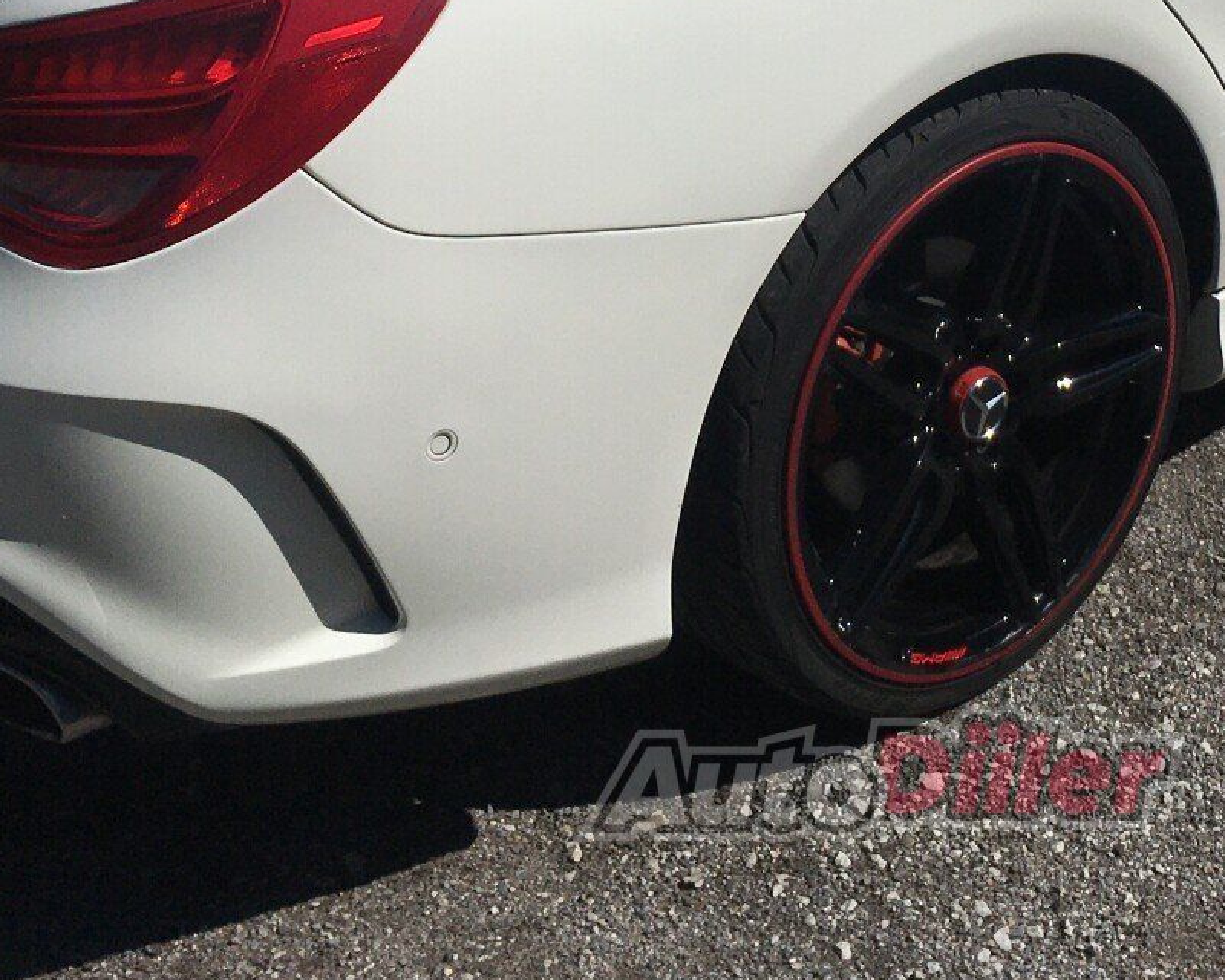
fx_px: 2502
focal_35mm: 69
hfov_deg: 27.2
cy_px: -125
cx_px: 880
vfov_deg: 21.0
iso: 25
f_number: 2.2
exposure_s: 1/7692
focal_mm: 4.15
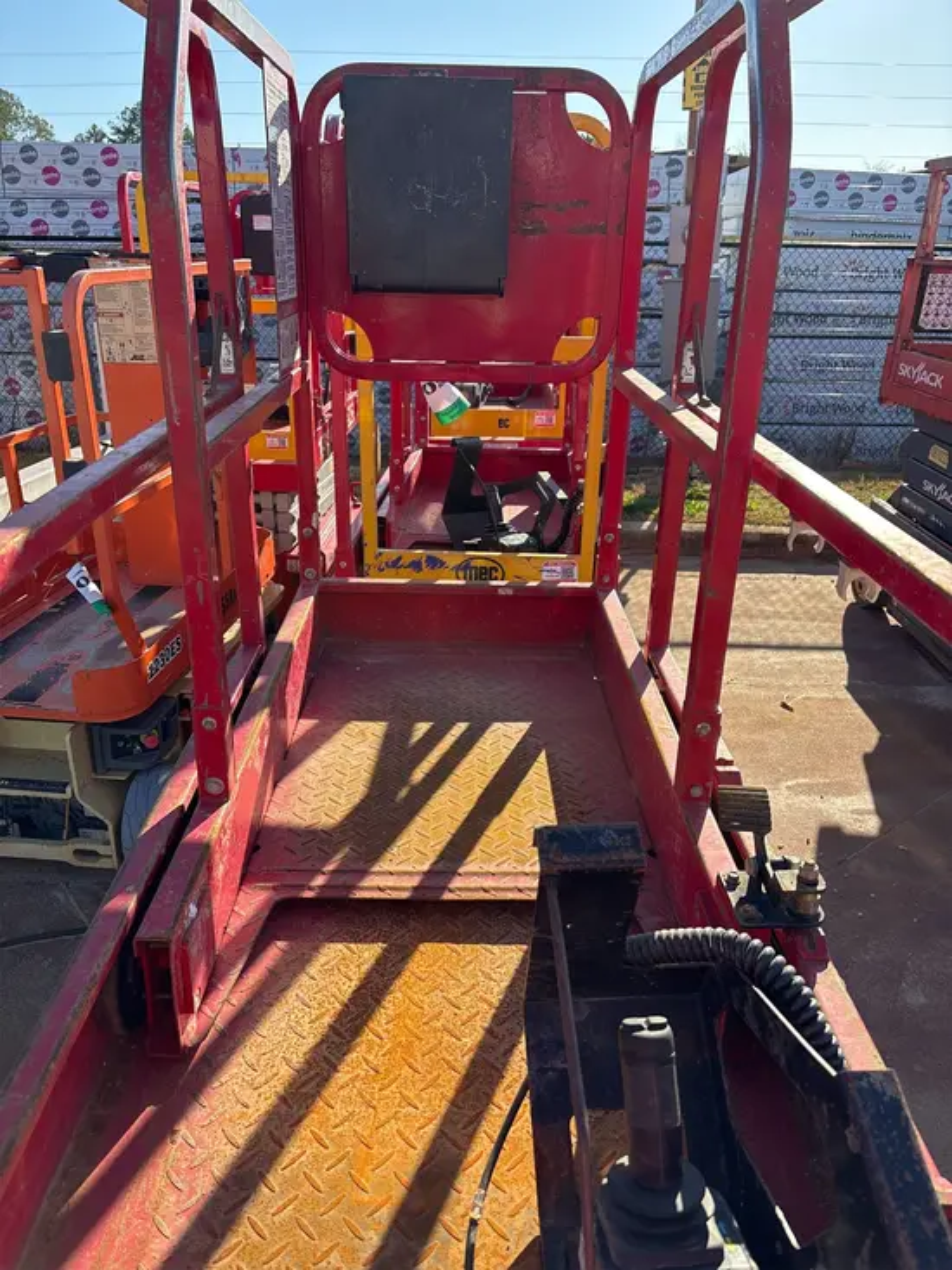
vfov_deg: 67.3
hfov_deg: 53.1
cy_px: 635
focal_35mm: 26
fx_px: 953
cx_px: 476
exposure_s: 1/1311
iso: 50
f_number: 1.6
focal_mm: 5.96
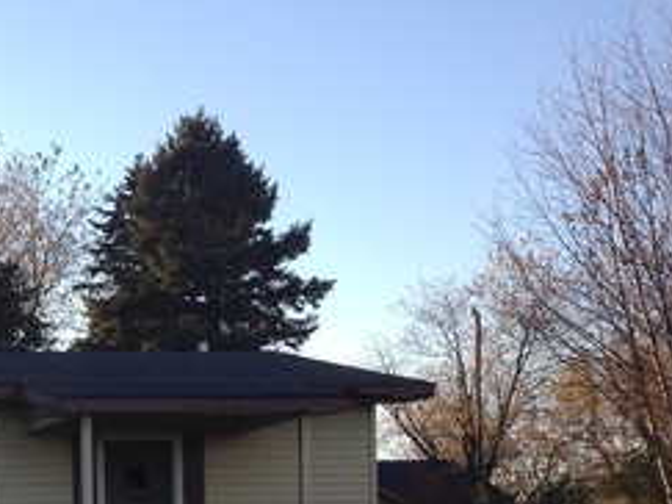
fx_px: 1688
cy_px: 595
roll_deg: +1.3
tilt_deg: -0.6
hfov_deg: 21.4
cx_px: -61
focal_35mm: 87
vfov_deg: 16.3
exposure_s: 1/401
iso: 50
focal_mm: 4.12
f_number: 2.4
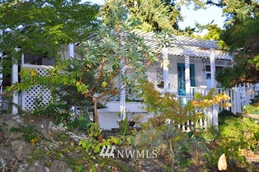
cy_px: 86
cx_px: 130
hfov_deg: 37.9
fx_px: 377
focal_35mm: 52
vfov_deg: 25.7
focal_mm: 35
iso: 200
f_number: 4.5
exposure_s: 1/200
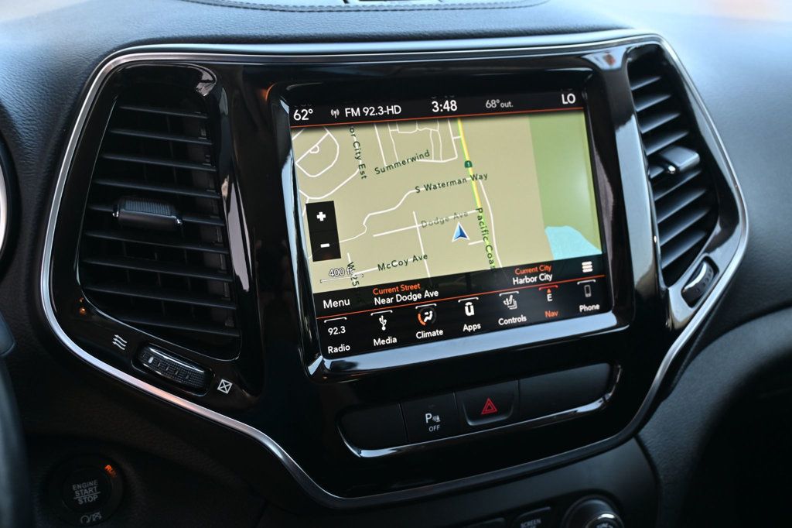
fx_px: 726
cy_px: 264
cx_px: 396
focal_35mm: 33
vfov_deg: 39.9
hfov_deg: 57.2
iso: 450
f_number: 4
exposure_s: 1/125
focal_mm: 22
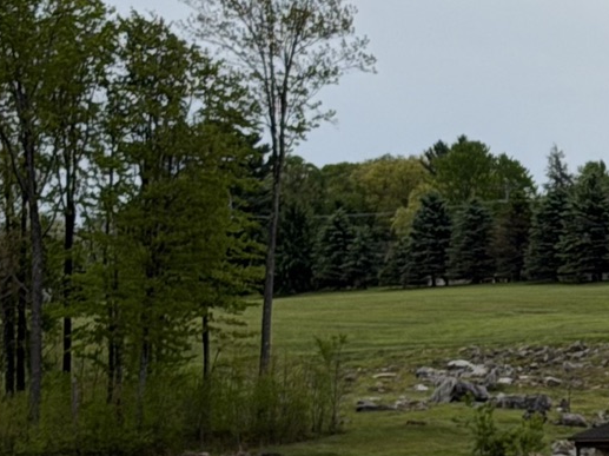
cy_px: 297
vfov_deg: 6.7
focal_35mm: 223
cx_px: 849
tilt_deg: +1.7
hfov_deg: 8.7
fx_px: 3921
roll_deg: +0.1
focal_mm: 6.76
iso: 64
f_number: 1.78
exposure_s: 1/8772
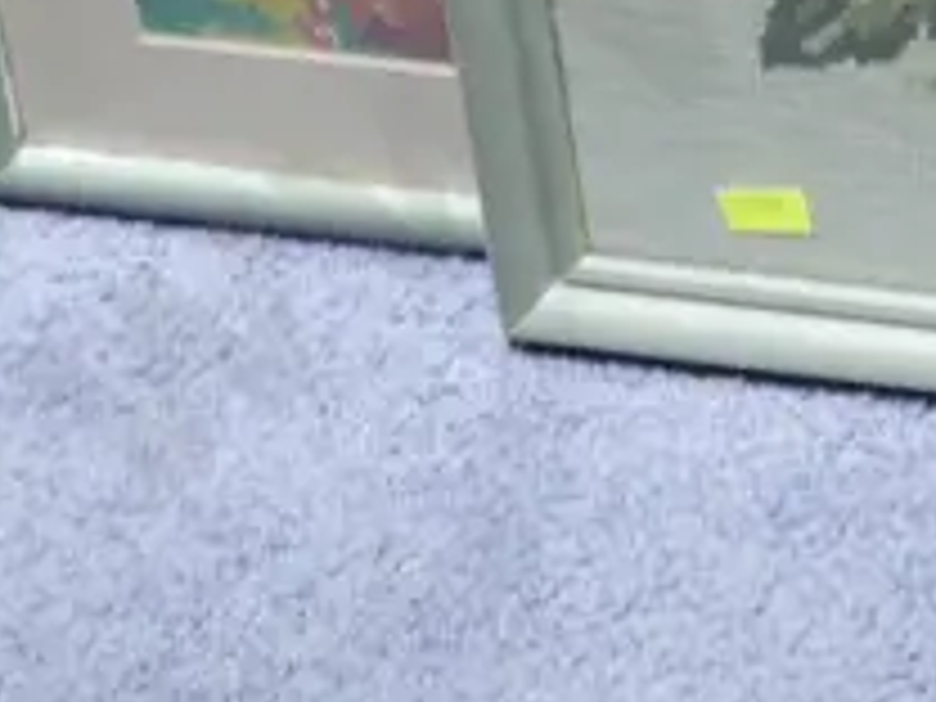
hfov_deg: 9.0
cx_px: 1899
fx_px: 5597
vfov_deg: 6.8
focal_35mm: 207
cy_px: -932
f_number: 4.6
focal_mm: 21
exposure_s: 1/60
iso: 1000
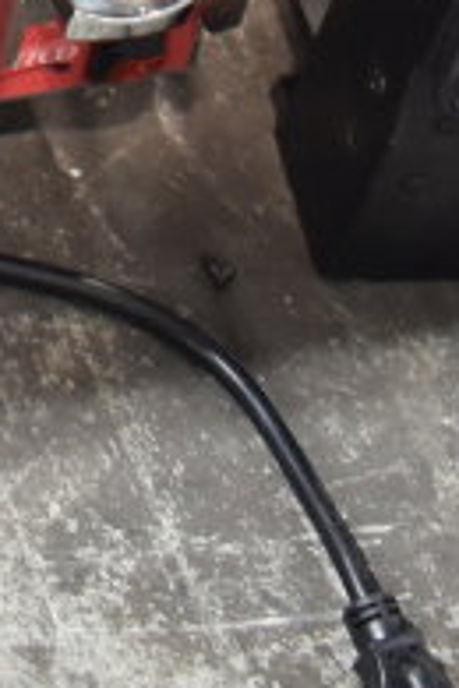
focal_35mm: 127
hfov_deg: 10.4
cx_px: -261
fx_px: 2429
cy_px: -753
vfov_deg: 13.5
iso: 720
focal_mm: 18
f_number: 3.5
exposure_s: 1/30
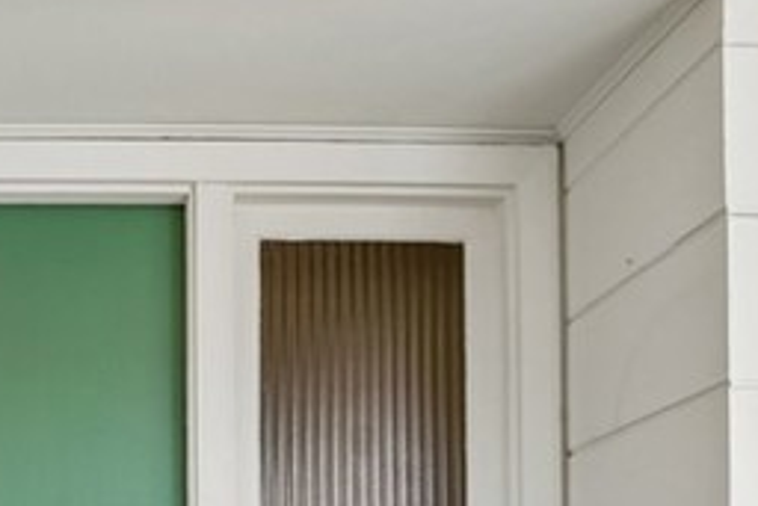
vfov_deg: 19.3
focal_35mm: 64
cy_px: 692
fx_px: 1348
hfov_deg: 29.8
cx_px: 50
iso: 400
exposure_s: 1/125
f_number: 8
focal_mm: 16
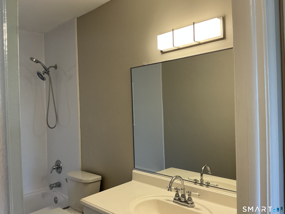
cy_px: 107
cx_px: 142
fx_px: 231
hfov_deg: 63.4
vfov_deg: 49.7
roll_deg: +2.2
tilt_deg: +1.1
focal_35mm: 28
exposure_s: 1/60
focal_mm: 3
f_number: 1.8
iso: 80
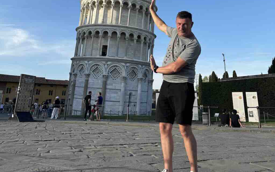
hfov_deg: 56.7
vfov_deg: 35.1
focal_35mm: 34
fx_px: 255
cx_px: 138
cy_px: 16
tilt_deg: +19.3
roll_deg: -0.1
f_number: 1.78
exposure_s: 1/2415
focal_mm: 6.76
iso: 80
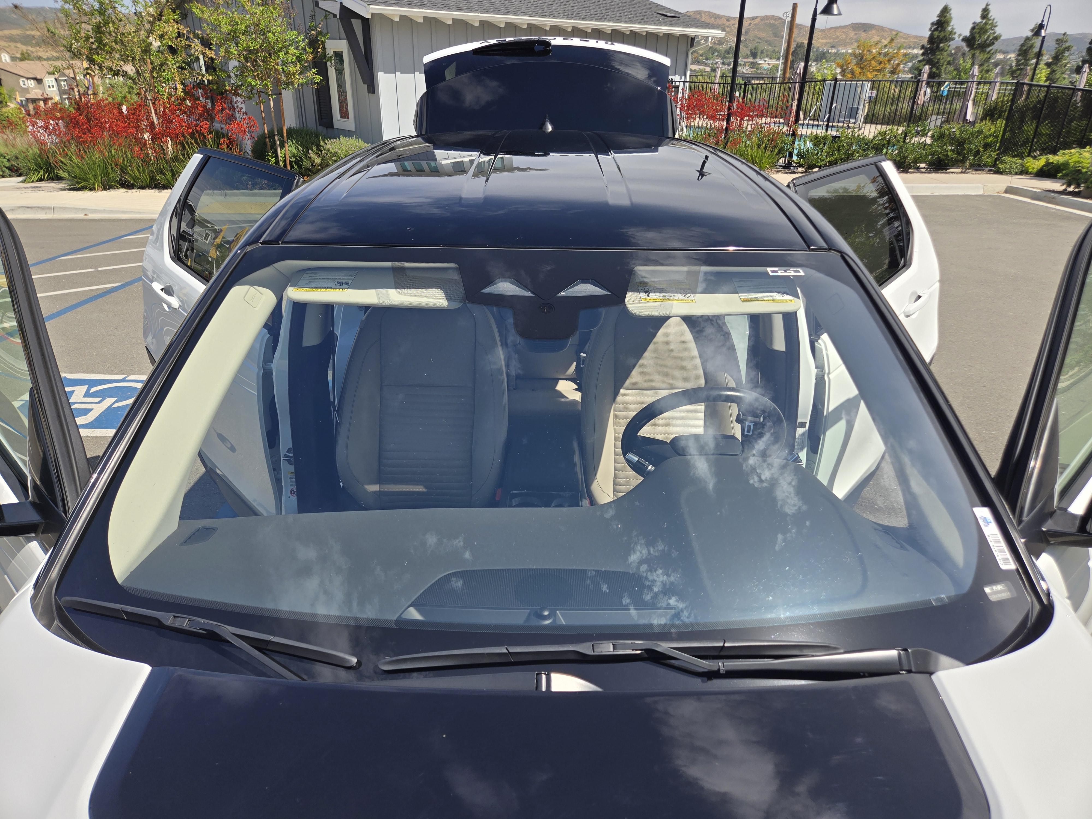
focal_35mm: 23
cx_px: 546
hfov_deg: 73.9
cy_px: 410
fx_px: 726
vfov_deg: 58.9
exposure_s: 1/2116
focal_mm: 5.4
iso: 25
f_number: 1.8
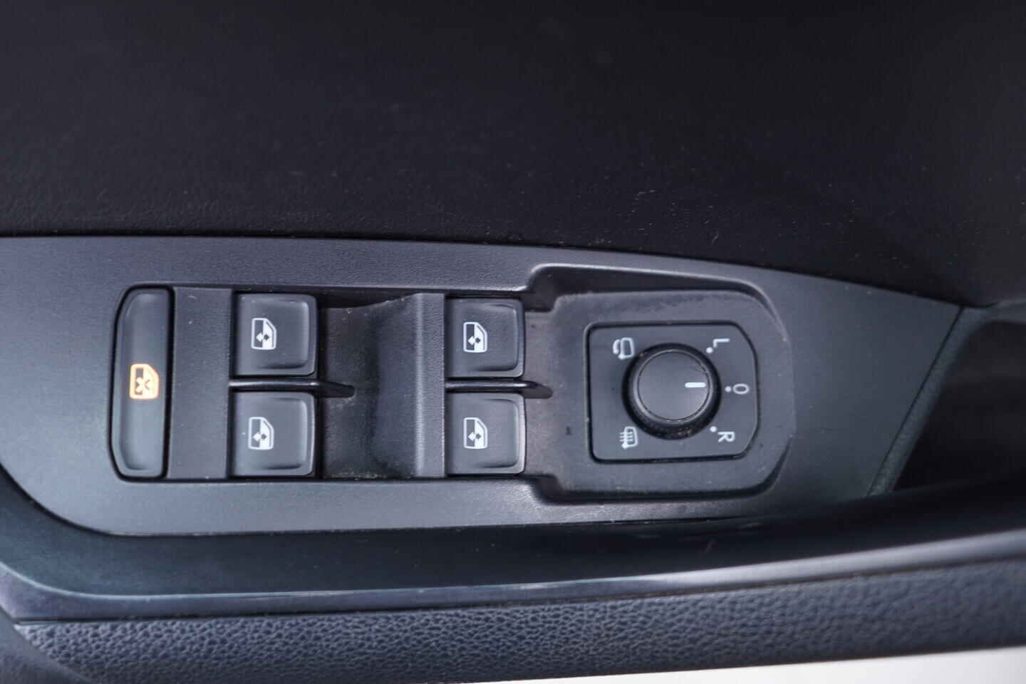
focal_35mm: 36
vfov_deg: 36.9
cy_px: 342
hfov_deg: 53.1
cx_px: 513
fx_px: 1026
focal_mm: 24
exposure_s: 1/40
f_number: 2.8
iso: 400
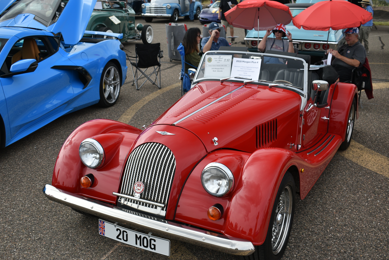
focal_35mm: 40
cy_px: 130
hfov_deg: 49.0
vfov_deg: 33.8
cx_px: 196
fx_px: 427
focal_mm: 25
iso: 160
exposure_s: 1/400
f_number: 5
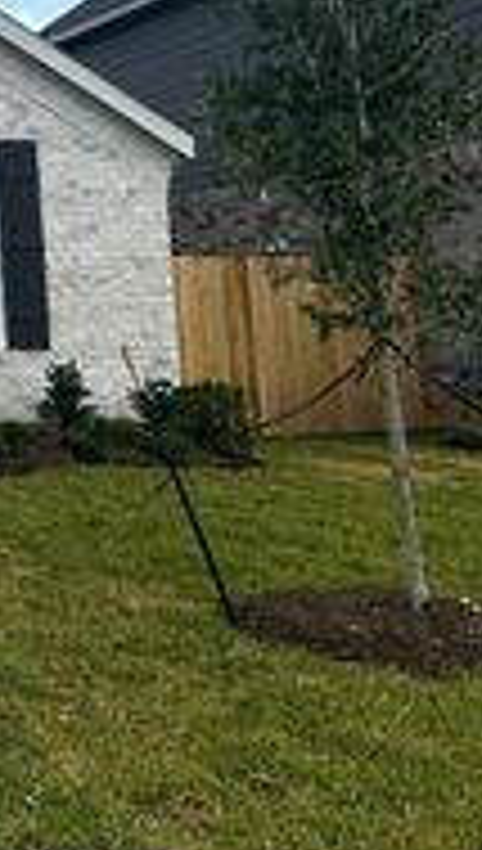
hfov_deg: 13.8
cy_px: 34
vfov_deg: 28.9
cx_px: -581
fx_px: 1560
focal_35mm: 69
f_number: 1.78
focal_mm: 6.86
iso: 80
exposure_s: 1/7576
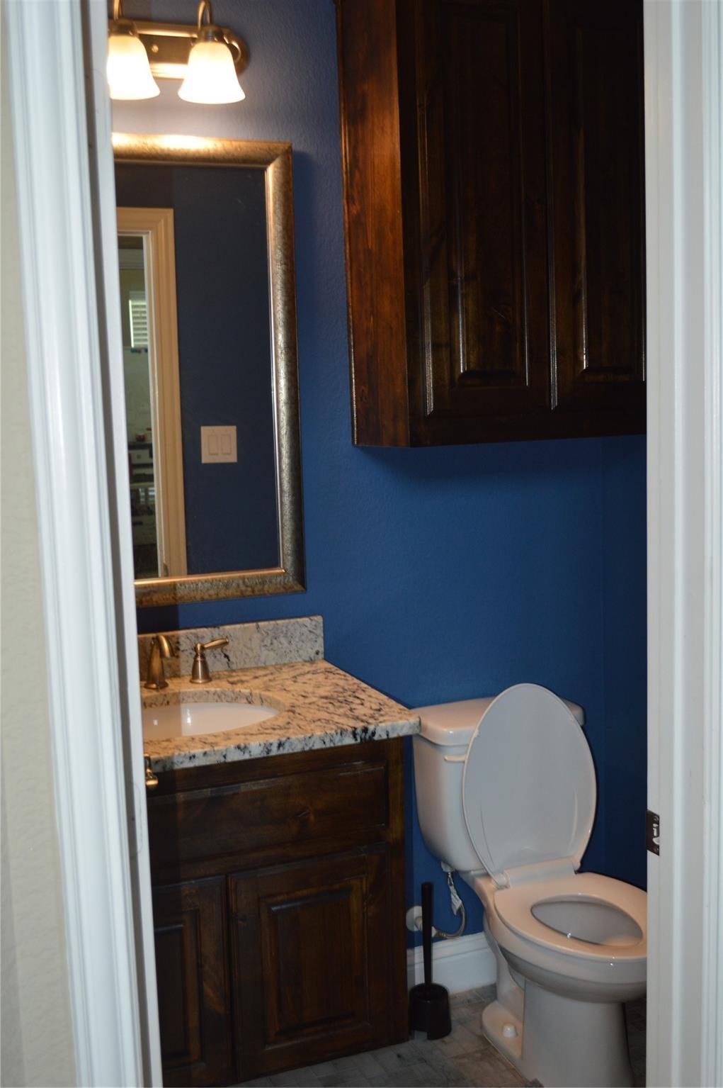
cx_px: 362
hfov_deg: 34.2
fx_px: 1177
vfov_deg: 49.6
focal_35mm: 39
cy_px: 544
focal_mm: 26
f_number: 4.2
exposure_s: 1/60
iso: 400
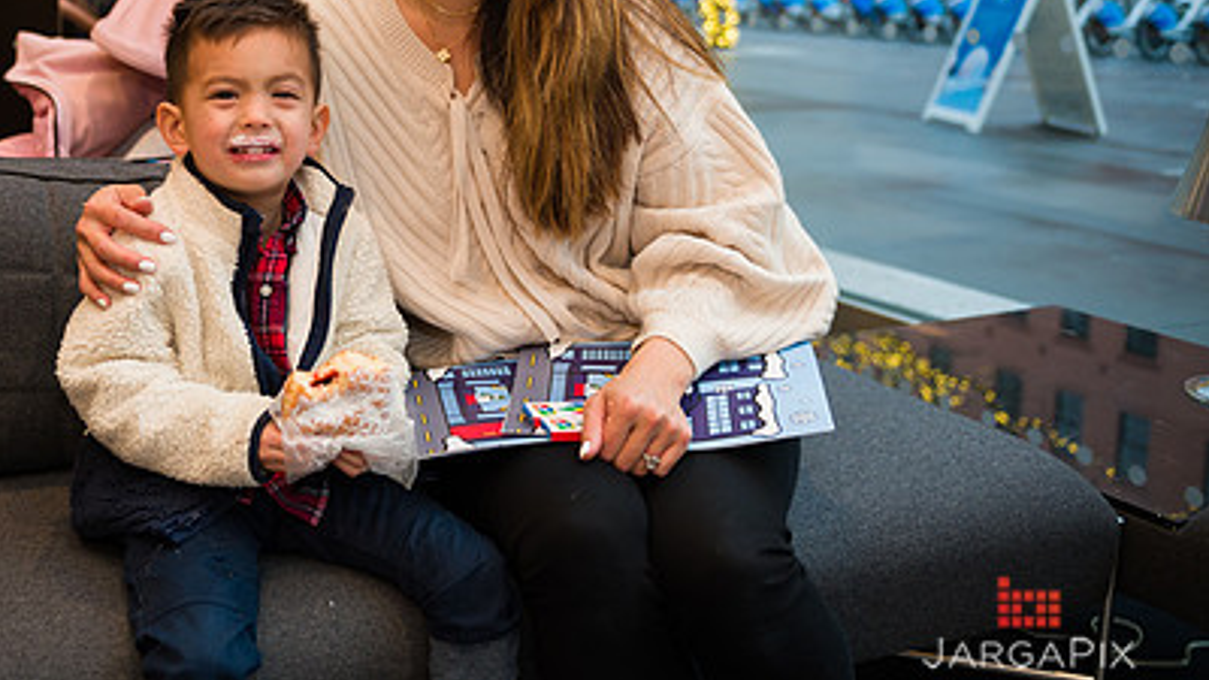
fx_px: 1411
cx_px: 335
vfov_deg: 26.7
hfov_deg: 45.1
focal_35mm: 44
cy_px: 151
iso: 400
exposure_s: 1/125
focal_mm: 29
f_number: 3.2
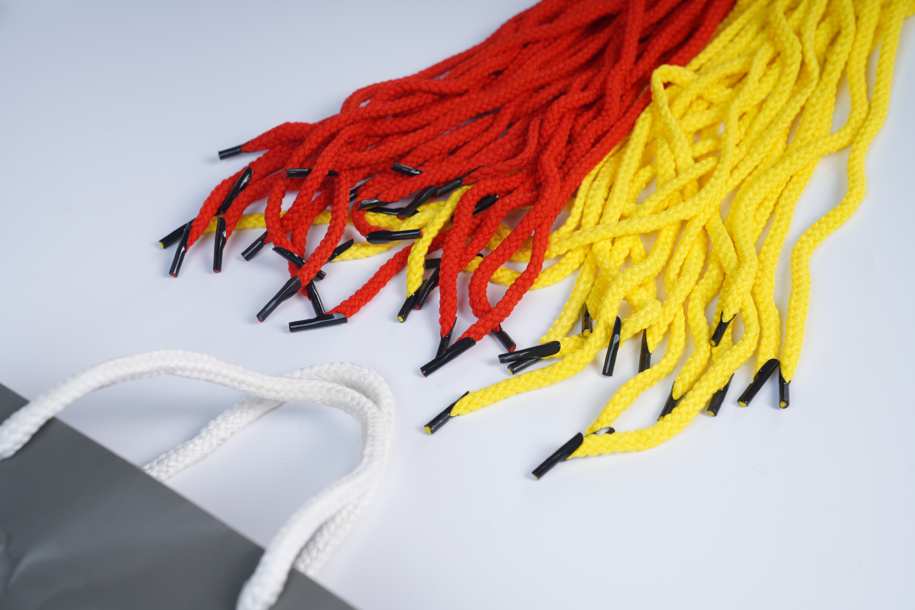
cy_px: 305
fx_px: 1779
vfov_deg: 19.5
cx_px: 458
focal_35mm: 70
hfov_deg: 28.8
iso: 160
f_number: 8
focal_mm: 70
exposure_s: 1/160
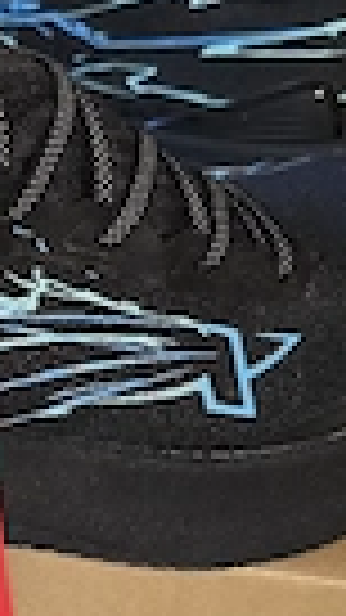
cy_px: 432
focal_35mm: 73
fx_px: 1191
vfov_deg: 28.7
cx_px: -67
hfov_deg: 15.9
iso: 1000
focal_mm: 6.3
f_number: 1.7
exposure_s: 1/101
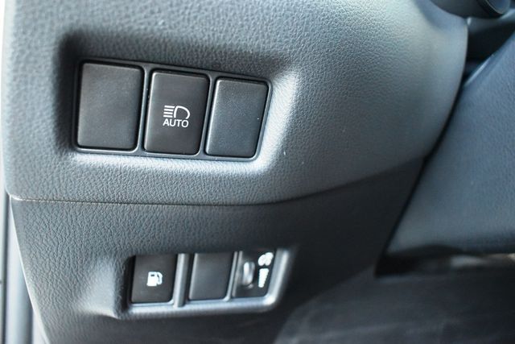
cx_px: 258
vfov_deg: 40.0
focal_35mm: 33
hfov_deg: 57.2
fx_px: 472
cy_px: 172
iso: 3600
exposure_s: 1/125
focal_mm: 22
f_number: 3.8
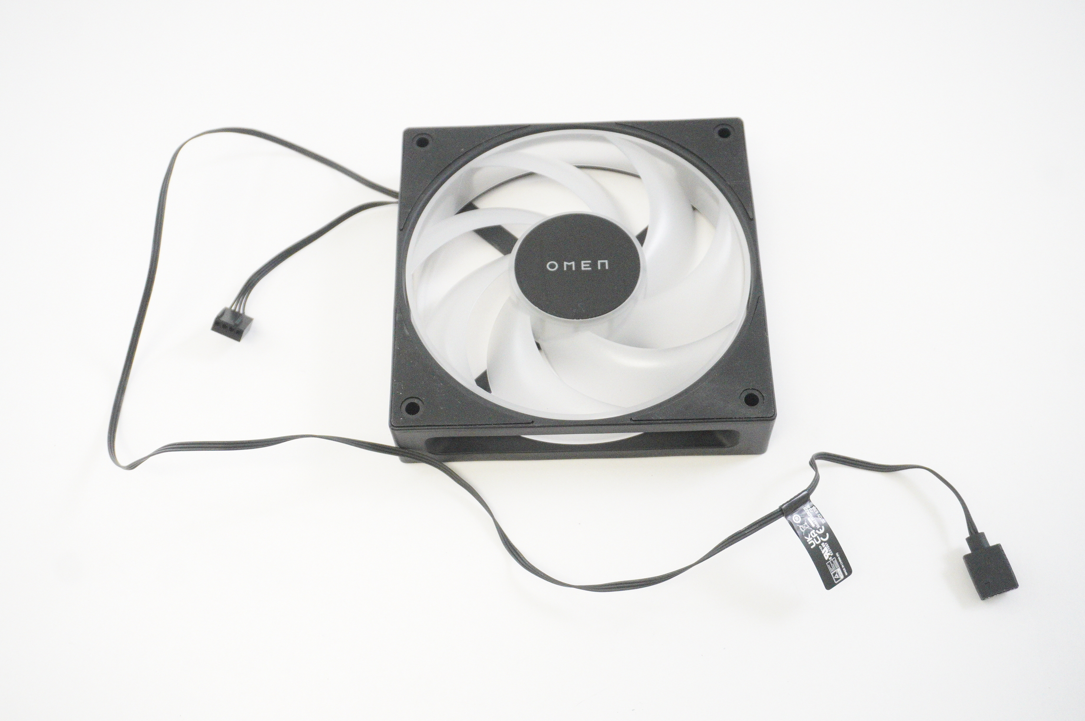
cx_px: 542
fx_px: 1265
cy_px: 360
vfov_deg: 31.8
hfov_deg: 46.4
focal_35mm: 42
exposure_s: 1/250
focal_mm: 28
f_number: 5.6
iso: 8000
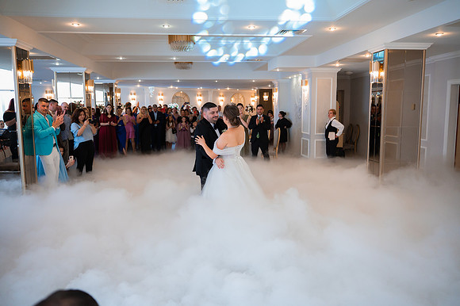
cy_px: 153
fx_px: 358
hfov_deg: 65.5
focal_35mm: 28
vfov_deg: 46.4
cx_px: 230
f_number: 2.8
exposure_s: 1/320
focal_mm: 28
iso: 2500
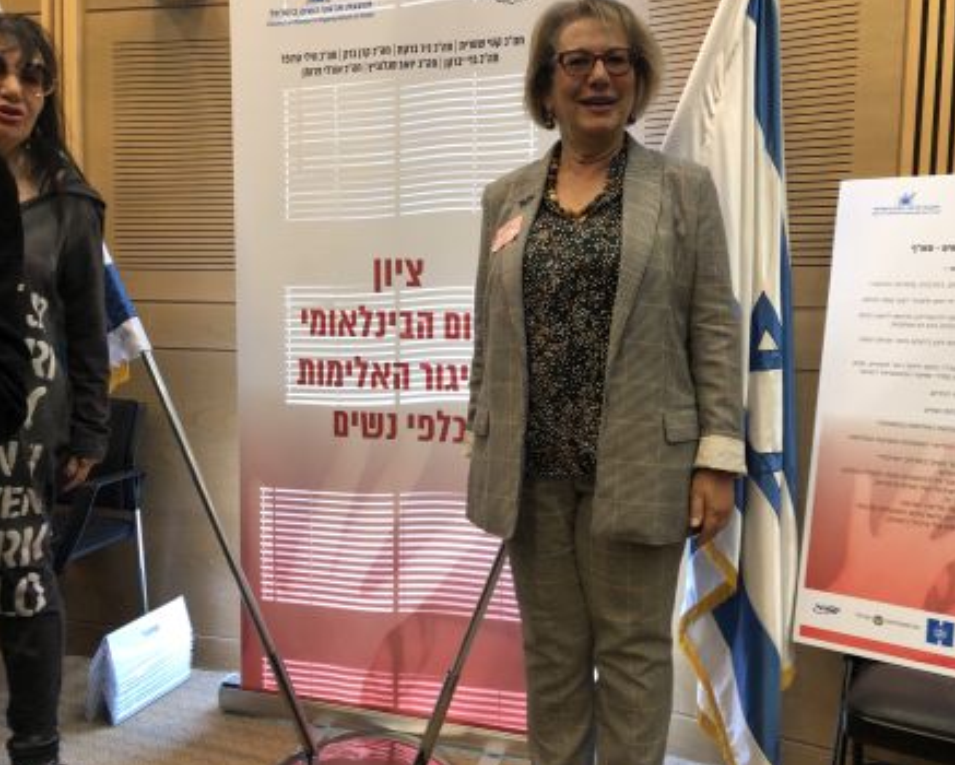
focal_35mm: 30
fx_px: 848
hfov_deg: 58.7
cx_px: 505
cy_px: 385
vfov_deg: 48.5
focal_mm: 3.99
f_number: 1.8
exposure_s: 1/25
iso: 40
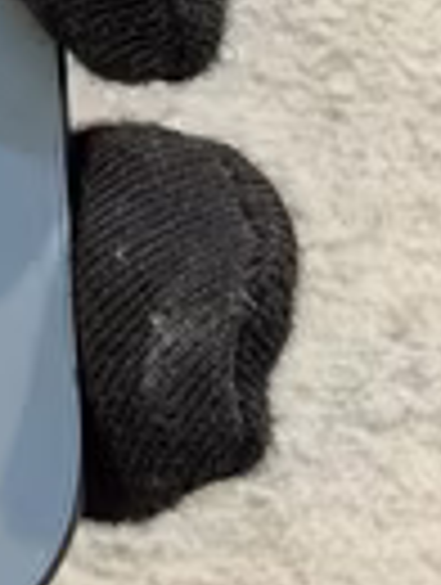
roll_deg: +0.7
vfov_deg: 8.0
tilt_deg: +9.0
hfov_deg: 6.1
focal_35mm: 236
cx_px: -554
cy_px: -531
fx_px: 3996
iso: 250
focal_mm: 6.76
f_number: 1.78
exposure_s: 1/50
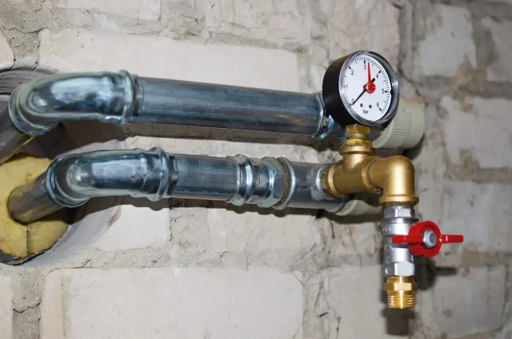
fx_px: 745
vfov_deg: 25.6
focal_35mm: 52
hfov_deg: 37.9
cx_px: 256
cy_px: 170
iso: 200
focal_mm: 35
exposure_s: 1/60
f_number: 3.2
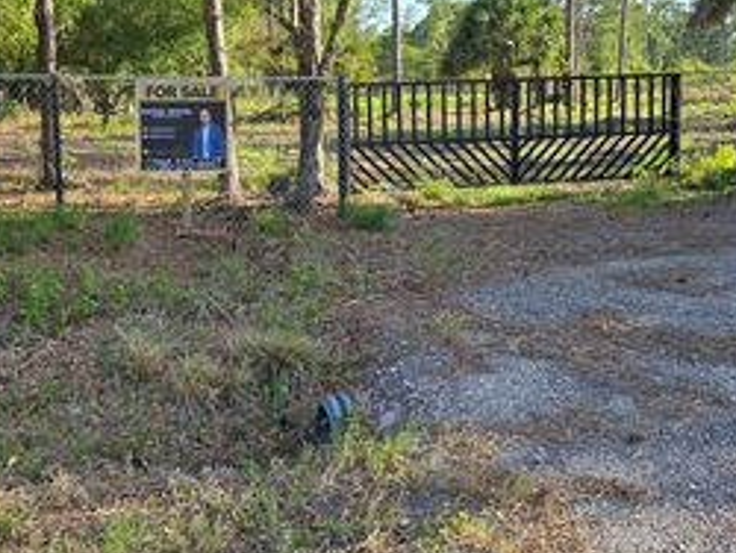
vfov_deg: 31.3
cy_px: 181
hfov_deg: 40.9
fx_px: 979
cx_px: 274
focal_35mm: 46
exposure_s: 1/298
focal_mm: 6.3
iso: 12
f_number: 1.7
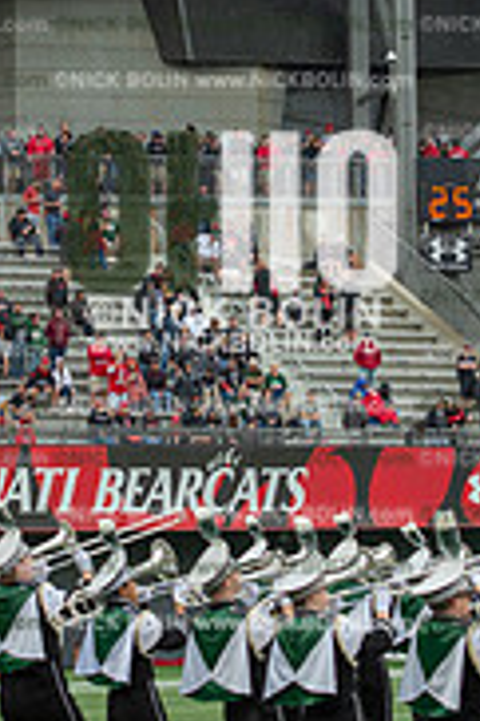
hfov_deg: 7.9
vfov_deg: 11.9
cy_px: 242
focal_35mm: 173
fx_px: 3466
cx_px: 232
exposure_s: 1/500
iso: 400
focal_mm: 70
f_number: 4
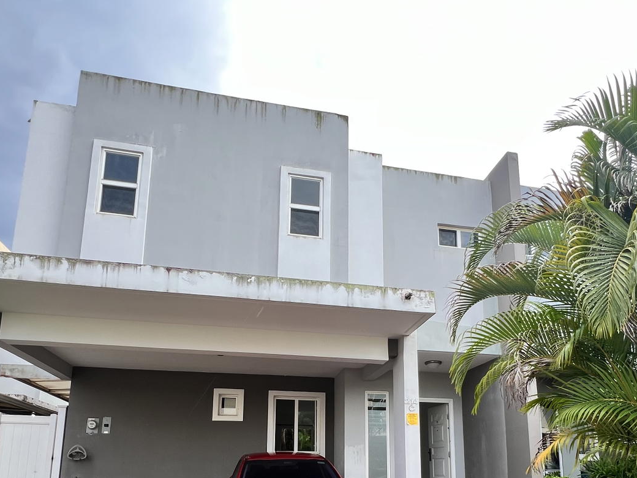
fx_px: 442
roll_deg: -0.9
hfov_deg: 71.4
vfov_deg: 52.9
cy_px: 387
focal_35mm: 24
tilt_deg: +10.6
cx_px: 350
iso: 32
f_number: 1.8
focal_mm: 1.57
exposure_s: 1/99
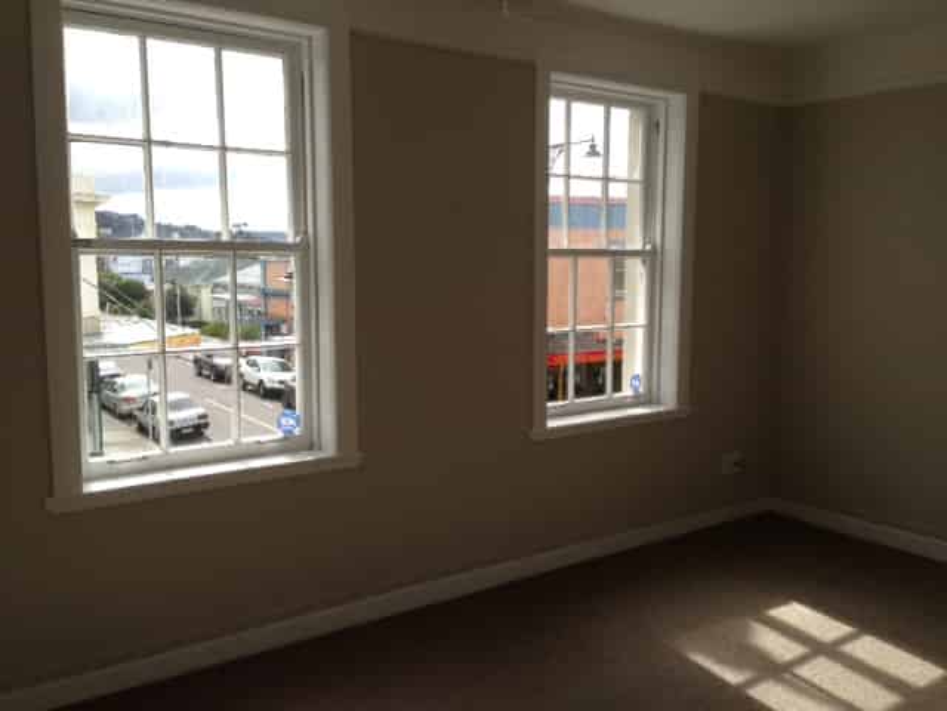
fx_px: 903
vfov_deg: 42.9
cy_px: 356
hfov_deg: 55.4
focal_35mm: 33
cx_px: 474
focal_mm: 4.13
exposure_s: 1/583
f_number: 2.4
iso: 50
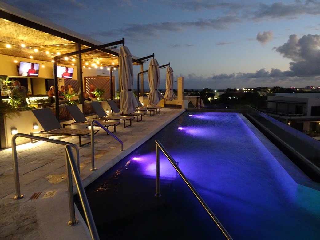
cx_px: 160
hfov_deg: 71.6
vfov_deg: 56.8
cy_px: 120
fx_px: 222
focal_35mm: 24
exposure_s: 1/6
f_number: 3.5
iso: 800
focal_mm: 4.1
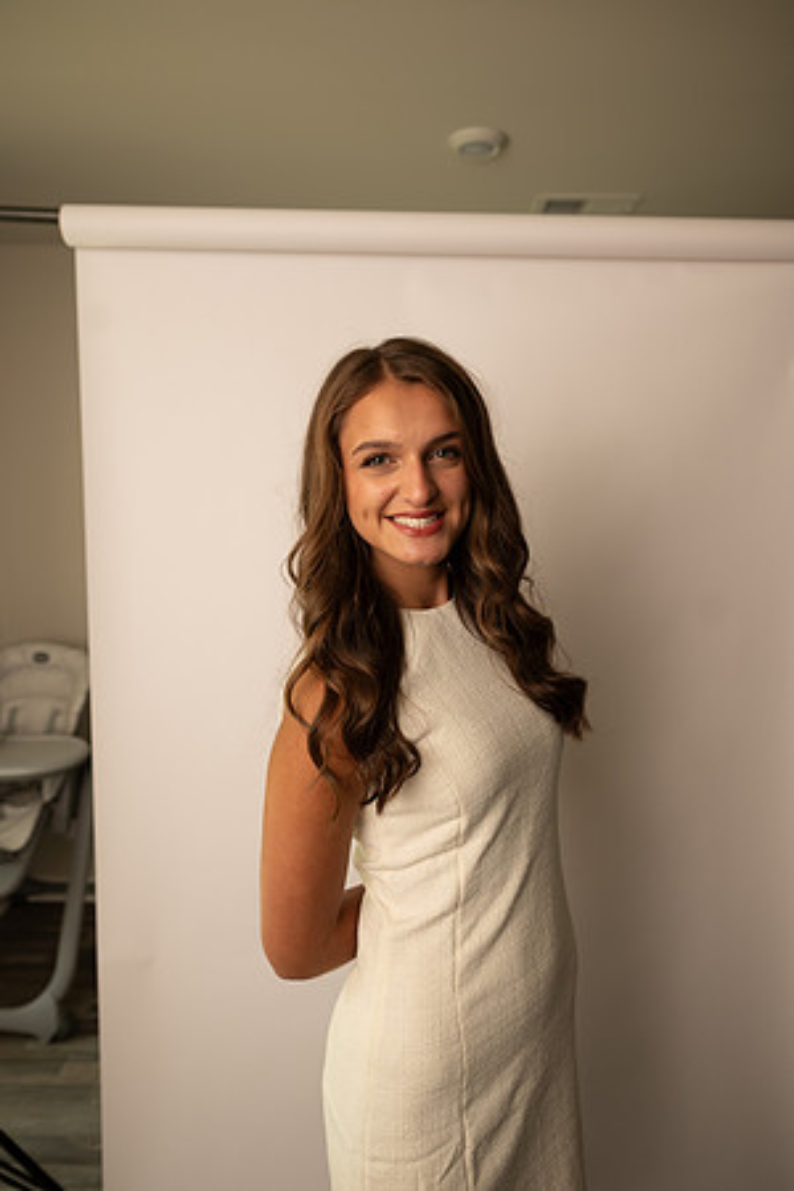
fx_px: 794
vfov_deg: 73.7
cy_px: 596
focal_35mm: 24
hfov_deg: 53.1
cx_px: 397
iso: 100
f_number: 3.2
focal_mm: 24
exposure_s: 1/160
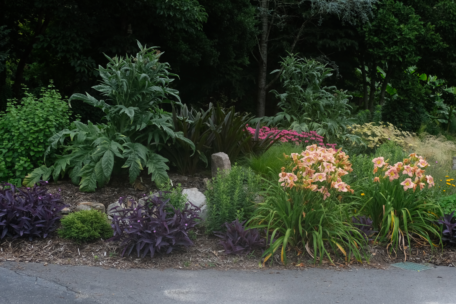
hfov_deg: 42.7
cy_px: 152
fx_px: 583
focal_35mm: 46
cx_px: 228
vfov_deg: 29.2
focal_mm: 30.9
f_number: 10
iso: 2000
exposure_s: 1/600
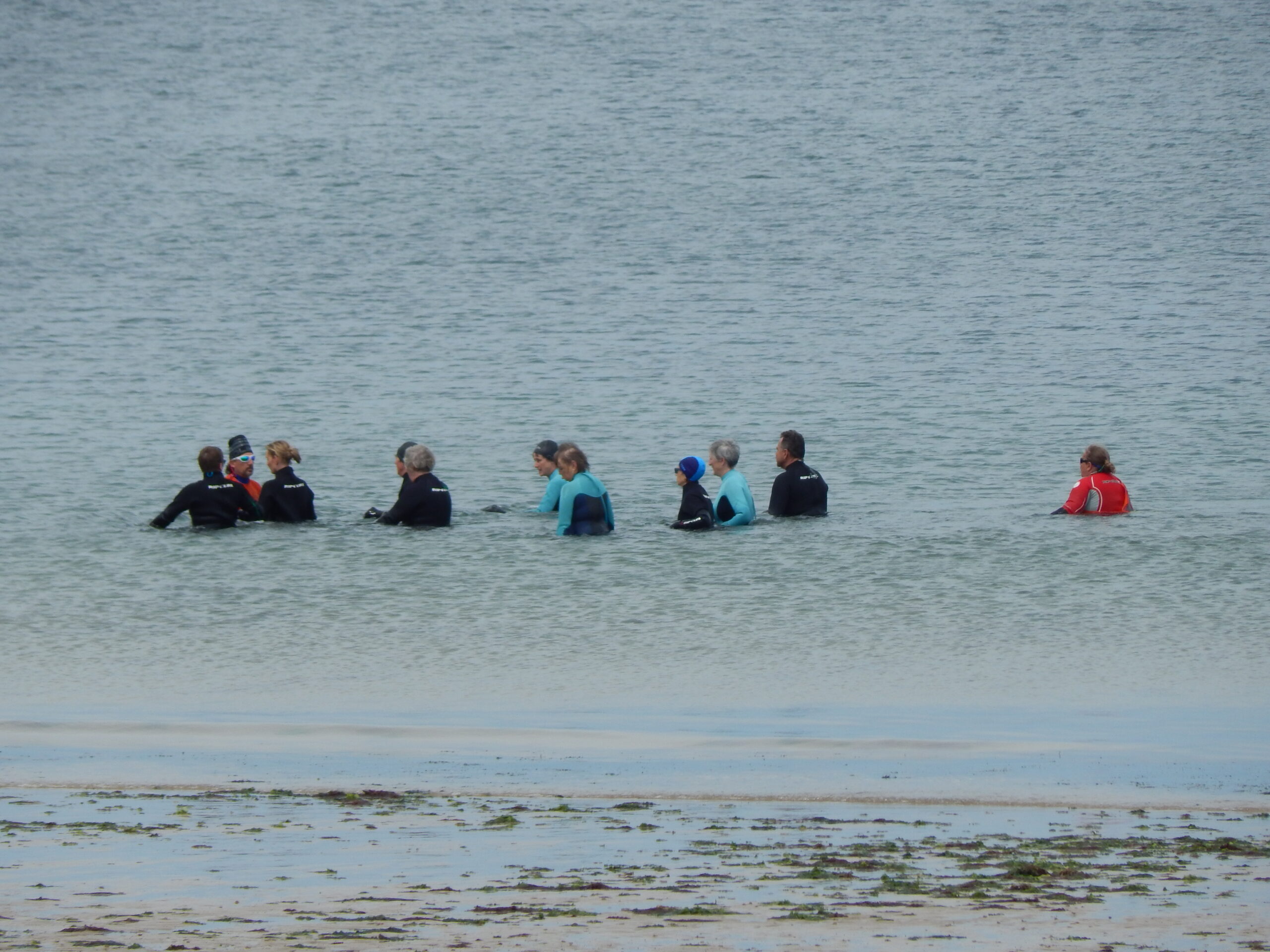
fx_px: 19995
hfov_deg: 3.6
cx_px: 635
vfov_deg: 2.7
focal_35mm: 545
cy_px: 476
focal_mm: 97.9
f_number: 5.8
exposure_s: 1/800
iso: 125
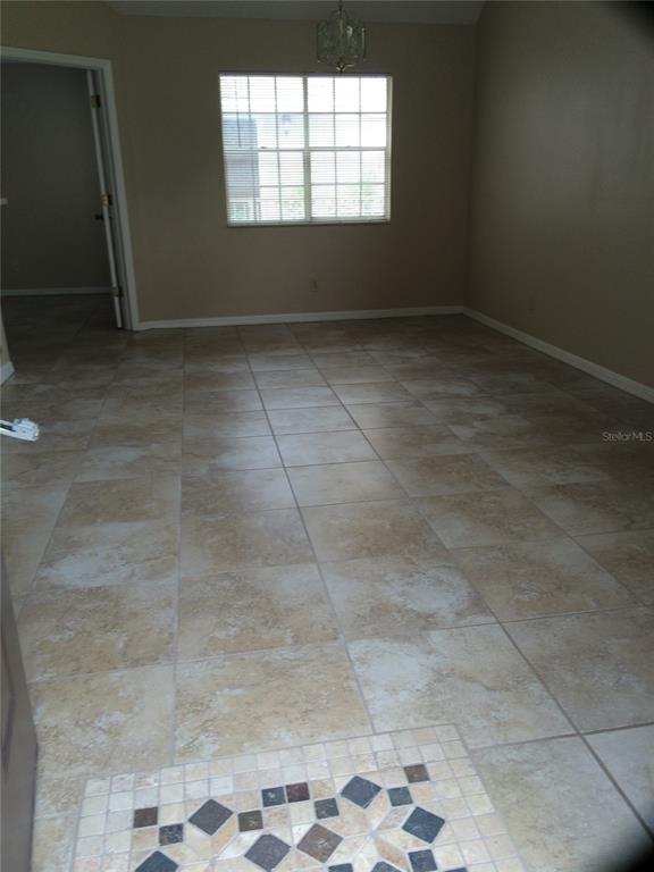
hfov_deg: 46.8
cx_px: 327
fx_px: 756
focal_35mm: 30
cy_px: 436
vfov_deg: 60.0
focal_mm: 4.12
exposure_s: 1/60
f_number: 2.2
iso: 40
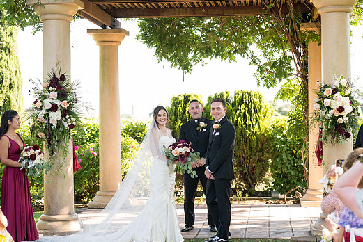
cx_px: 184
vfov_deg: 17.3
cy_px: 128
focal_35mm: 79
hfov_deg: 25.7
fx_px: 797
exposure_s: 1/400
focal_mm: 71
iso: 640
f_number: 4
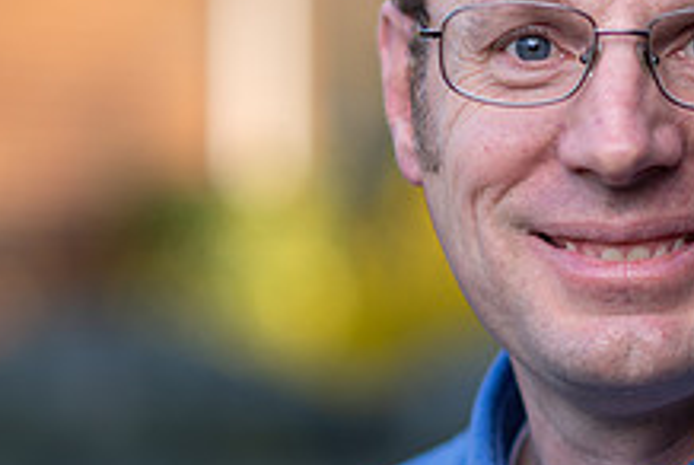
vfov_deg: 6.1
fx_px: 4363
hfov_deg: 9.1
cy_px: 260
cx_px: 618
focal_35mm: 226
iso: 64
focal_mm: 85
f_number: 2.2
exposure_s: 1/200
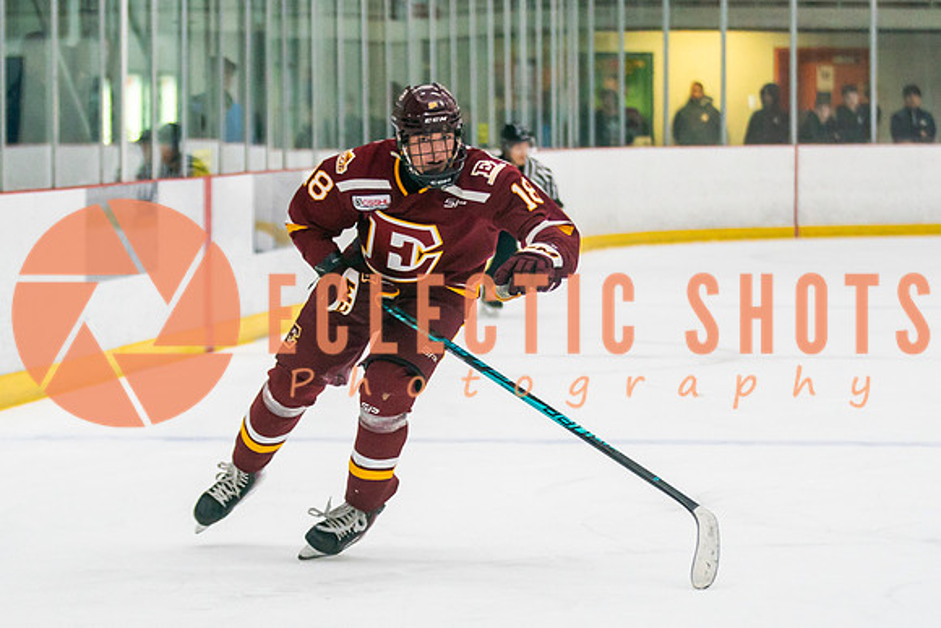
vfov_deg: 6.9
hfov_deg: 10.3
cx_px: 381
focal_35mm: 199
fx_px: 5195
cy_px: 345
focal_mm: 100
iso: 1600
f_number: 2.8
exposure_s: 1/640
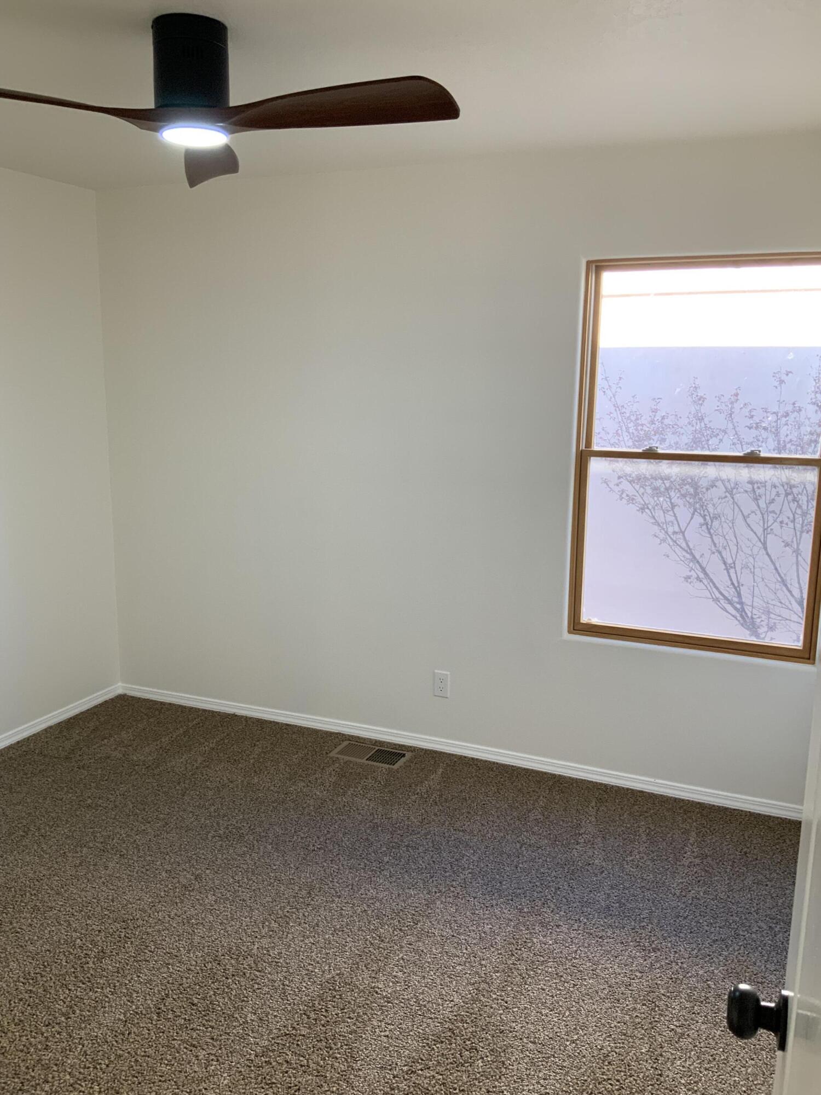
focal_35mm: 29
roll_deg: -0.5
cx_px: 410
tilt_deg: -9.6
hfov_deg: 48.2
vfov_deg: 61.7
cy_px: 548
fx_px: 917
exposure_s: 1/60
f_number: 1.8
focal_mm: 3
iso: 50
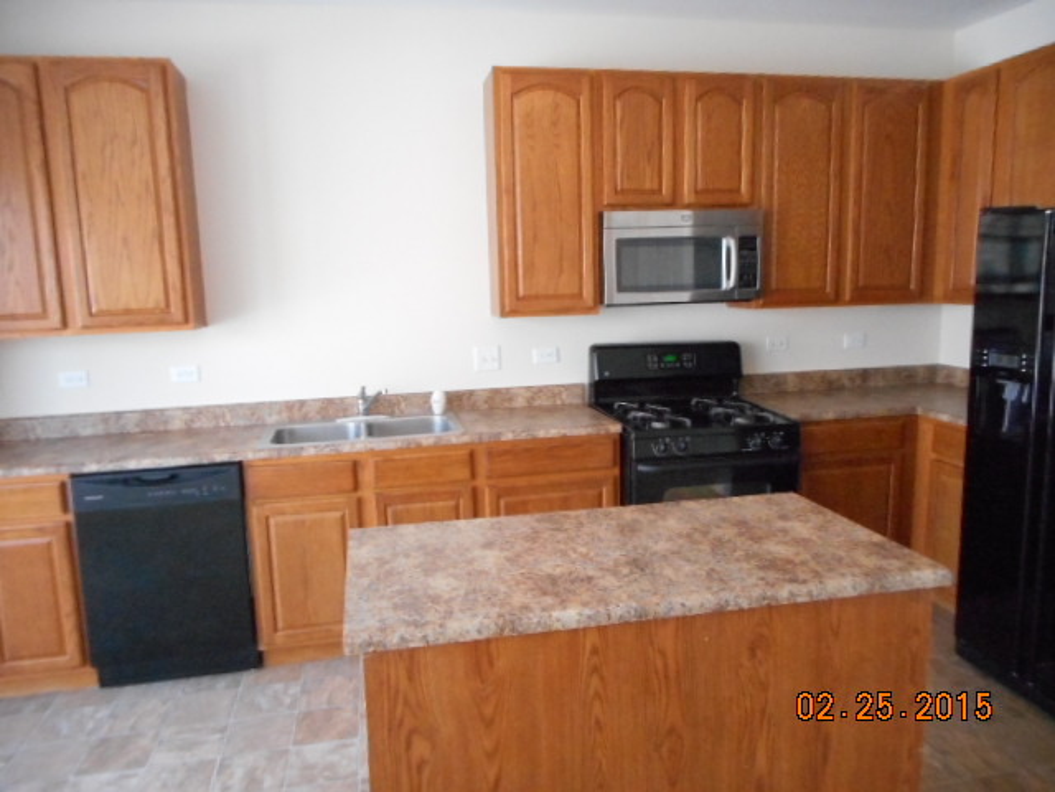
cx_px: 528
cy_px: 396
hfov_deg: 69.4
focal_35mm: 25
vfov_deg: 54.9
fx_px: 762
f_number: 3.7
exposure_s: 1/160
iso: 800
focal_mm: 4.5
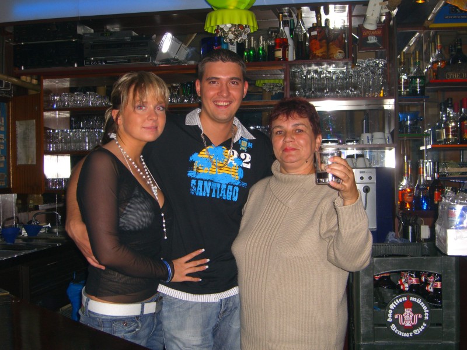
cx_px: 234
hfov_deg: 41.2
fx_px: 621
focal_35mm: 46
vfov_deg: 31.5
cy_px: 175
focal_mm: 9.5
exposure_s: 1/60
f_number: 3.1
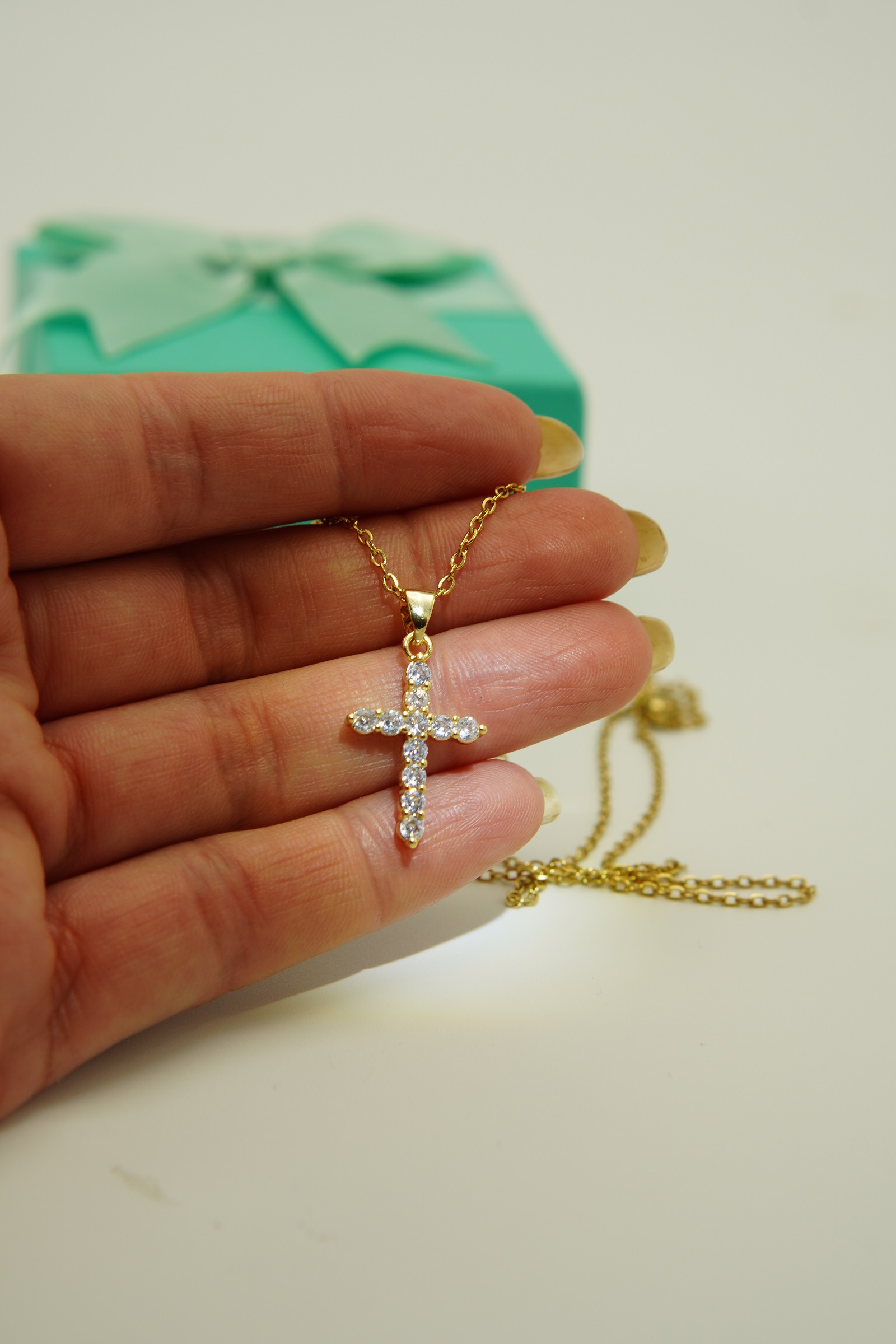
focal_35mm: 75
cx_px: 448
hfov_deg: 18.2
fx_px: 2800
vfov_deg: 27.0
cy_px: 672
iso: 100
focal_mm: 50
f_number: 5.6
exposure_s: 1/125
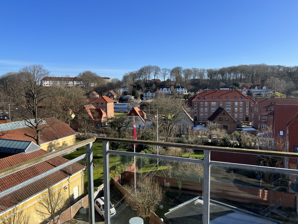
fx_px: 224
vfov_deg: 53.1
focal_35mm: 26
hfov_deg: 67.3
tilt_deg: -5.7
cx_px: 149
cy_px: 112
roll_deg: +0.8
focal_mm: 5.7
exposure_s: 1/2994
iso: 50
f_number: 1.5
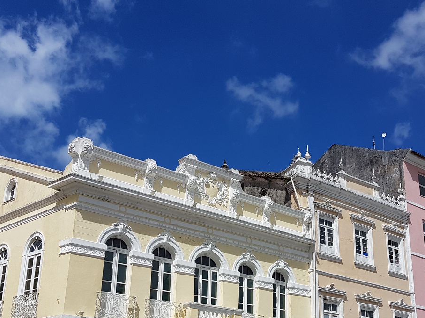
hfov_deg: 43.8
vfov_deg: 32.6
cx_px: 228
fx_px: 528
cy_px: 256
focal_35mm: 43
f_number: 1.7
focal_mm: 4.2
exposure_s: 1/5424
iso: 40
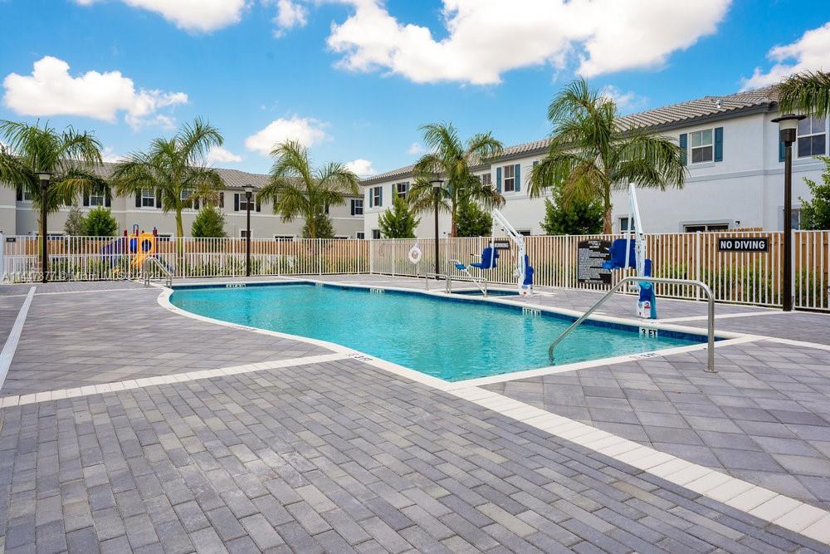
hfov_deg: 73.7
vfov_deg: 53.1
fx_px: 553
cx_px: 415
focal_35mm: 24
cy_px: 277
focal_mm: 24
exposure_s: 1/160
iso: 100
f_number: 10
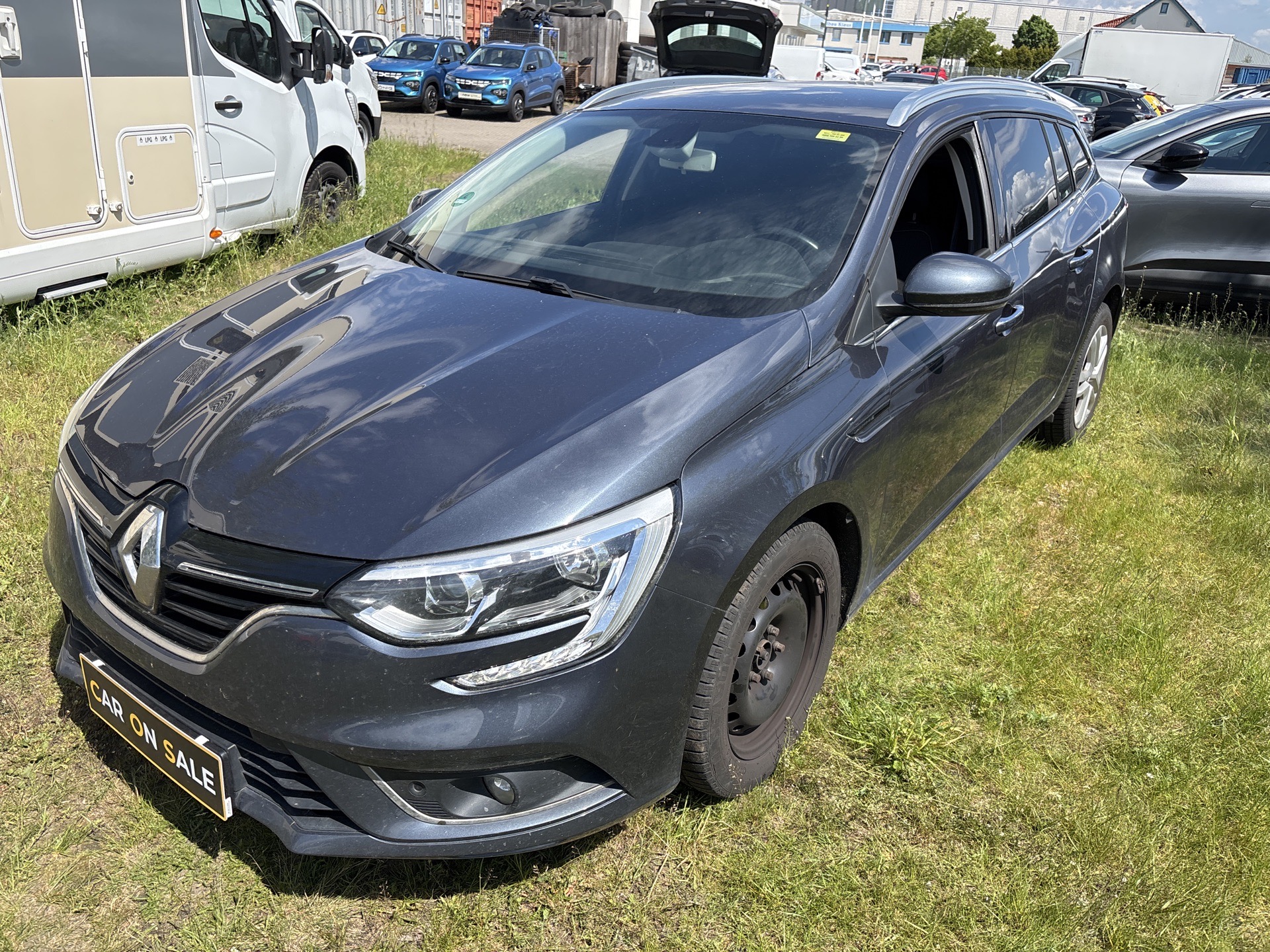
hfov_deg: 67.3
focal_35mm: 26
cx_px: 635
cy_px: 476
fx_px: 954
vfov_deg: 53.1
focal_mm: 5.96
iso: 50
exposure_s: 1/1845
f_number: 1.6
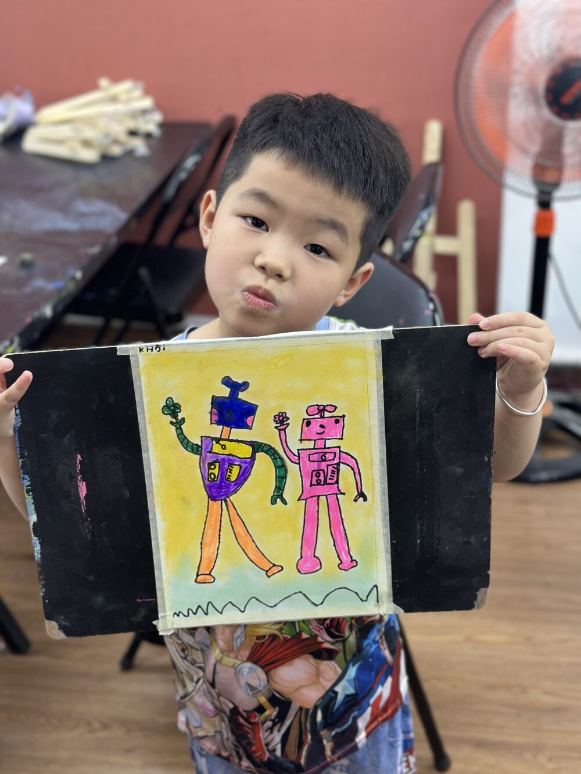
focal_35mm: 48
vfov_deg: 39.7
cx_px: 290
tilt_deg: -27.3
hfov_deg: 30.3
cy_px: 387
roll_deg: +2.7
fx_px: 1074
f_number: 1.78
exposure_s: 1/100
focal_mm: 6.86
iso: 80
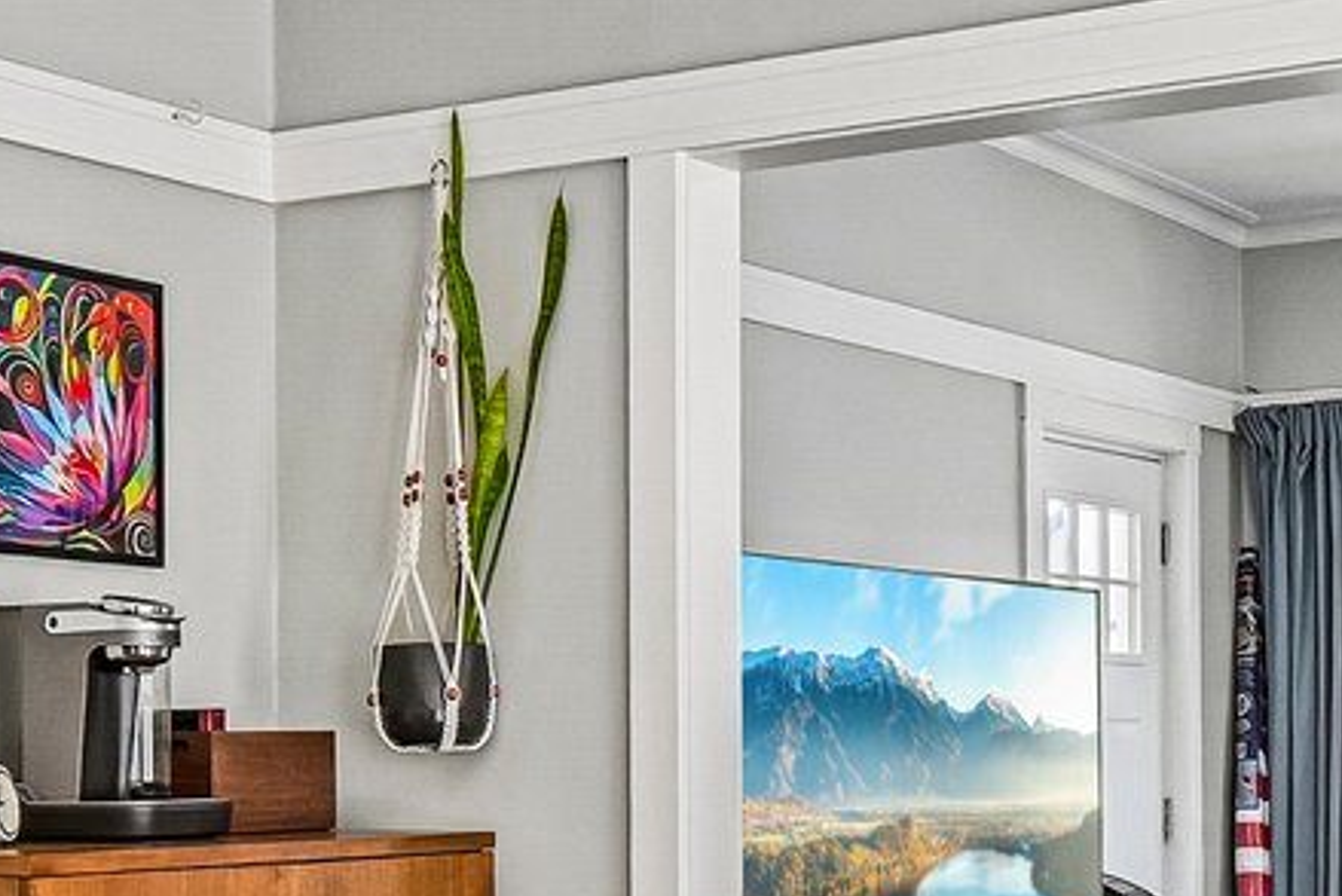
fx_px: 2610
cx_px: 792
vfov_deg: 19.1
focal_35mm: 70
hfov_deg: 28.8
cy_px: 815
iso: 200
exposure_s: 1/15
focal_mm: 10
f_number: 8
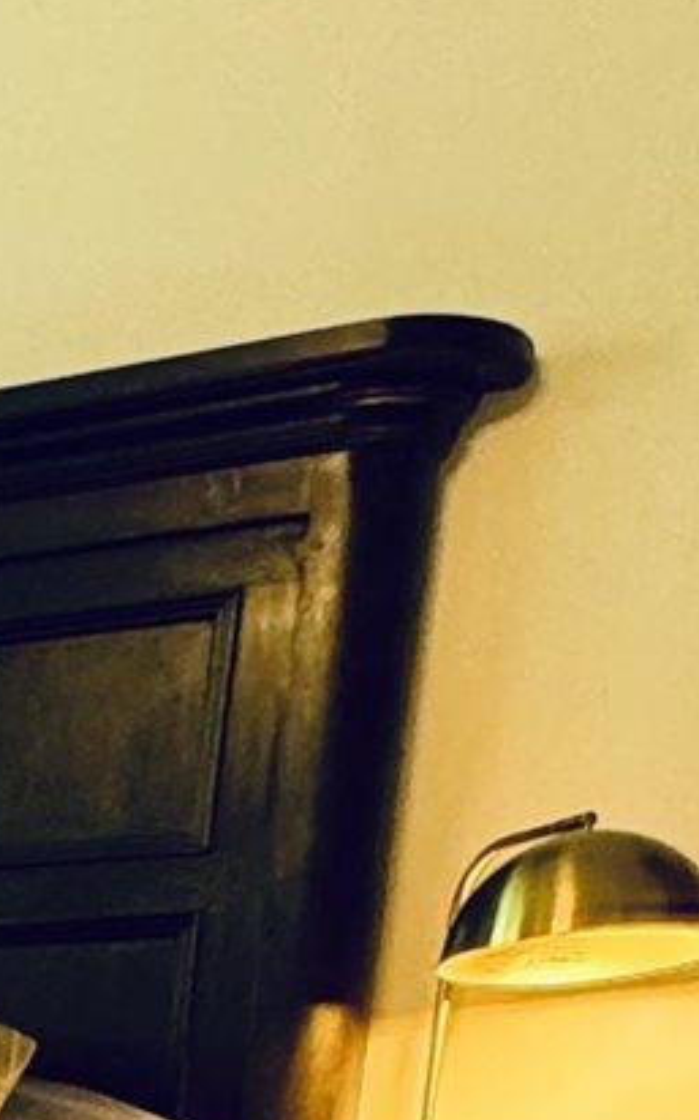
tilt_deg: -10.9
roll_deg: -0.9
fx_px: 2533
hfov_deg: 12.2
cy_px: 1764
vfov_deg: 20.6
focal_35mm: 83
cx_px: -1020
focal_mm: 2.22
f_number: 2.2
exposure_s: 1/60
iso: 500
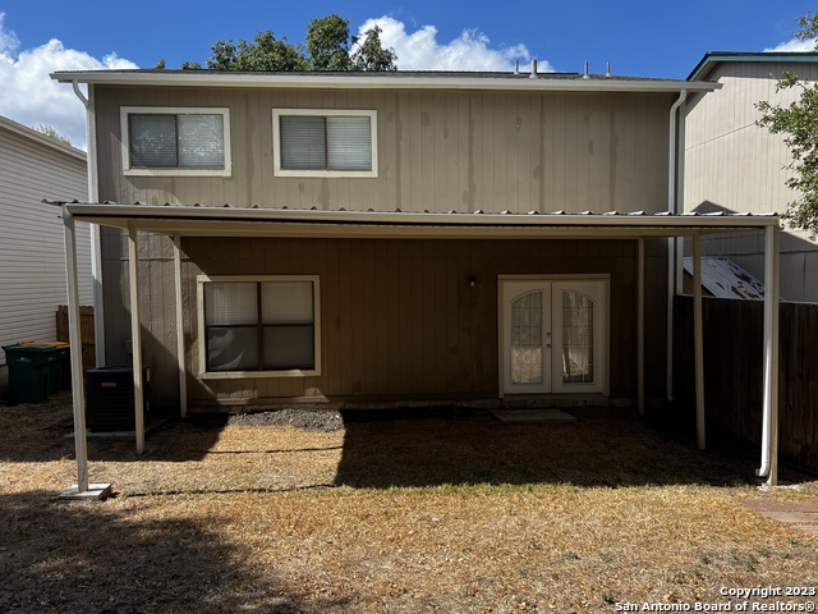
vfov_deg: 53.1
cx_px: 409
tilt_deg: -3.1
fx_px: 614
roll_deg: +1.1
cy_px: 307
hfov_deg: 67.3
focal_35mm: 26
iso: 50
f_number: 1.5
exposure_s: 1/1838
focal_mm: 5.7
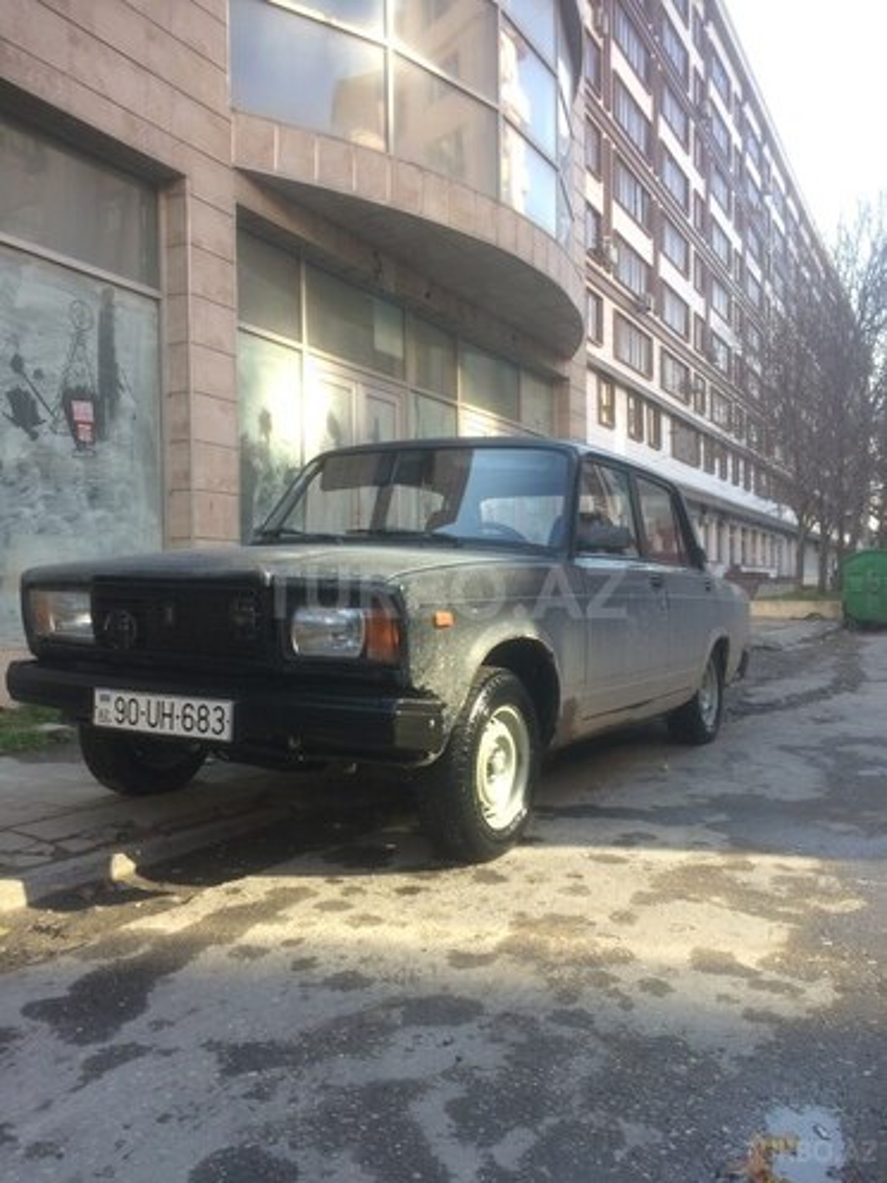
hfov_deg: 48.2
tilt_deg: -6.5
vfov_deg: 61.7
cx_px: 444
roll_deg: +0.0
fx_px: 991
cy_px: 592
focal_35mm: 29
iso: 32
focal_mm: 4.15
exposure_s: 1/166
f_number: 2.2
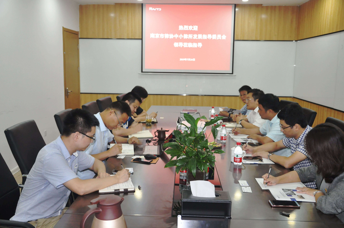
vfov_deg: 36.8
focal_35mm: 36
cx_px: 172
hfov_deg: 53.2
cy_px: 114
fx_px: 344
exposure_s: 1/20
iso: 1600
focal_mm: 24
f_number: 5
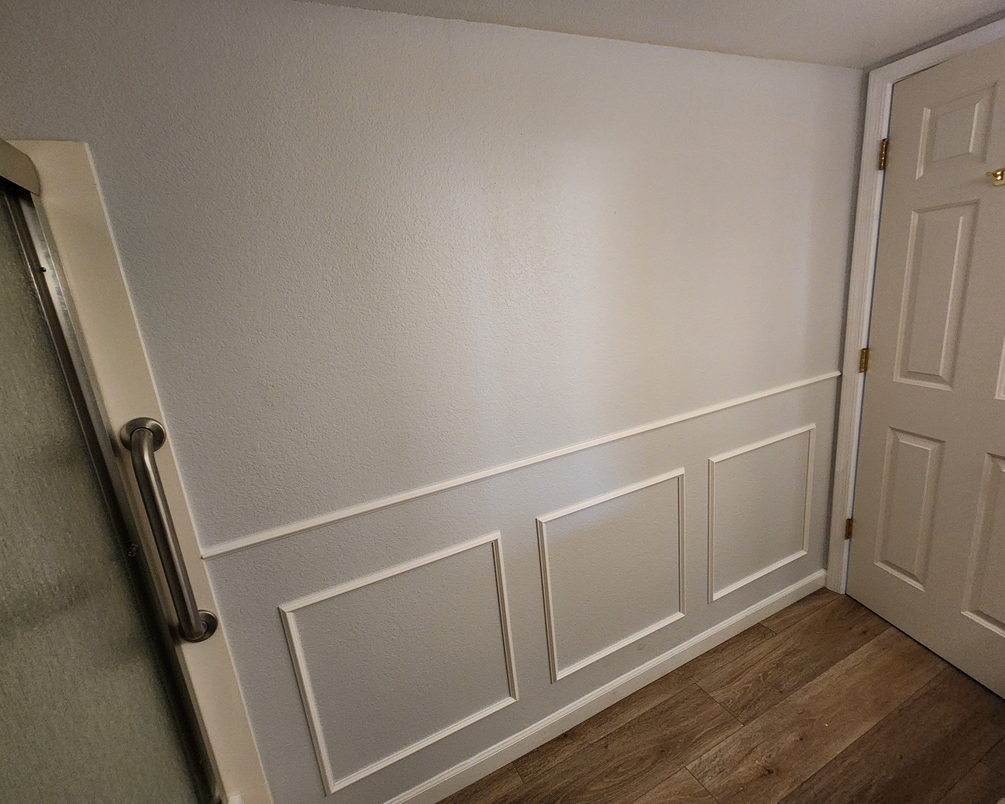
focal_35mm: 14
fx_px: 416
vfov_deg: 88.0
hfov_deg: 100.5
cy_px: 402
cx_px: 467
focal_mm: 2.2
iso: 640
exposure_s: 1/24
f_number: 2.2
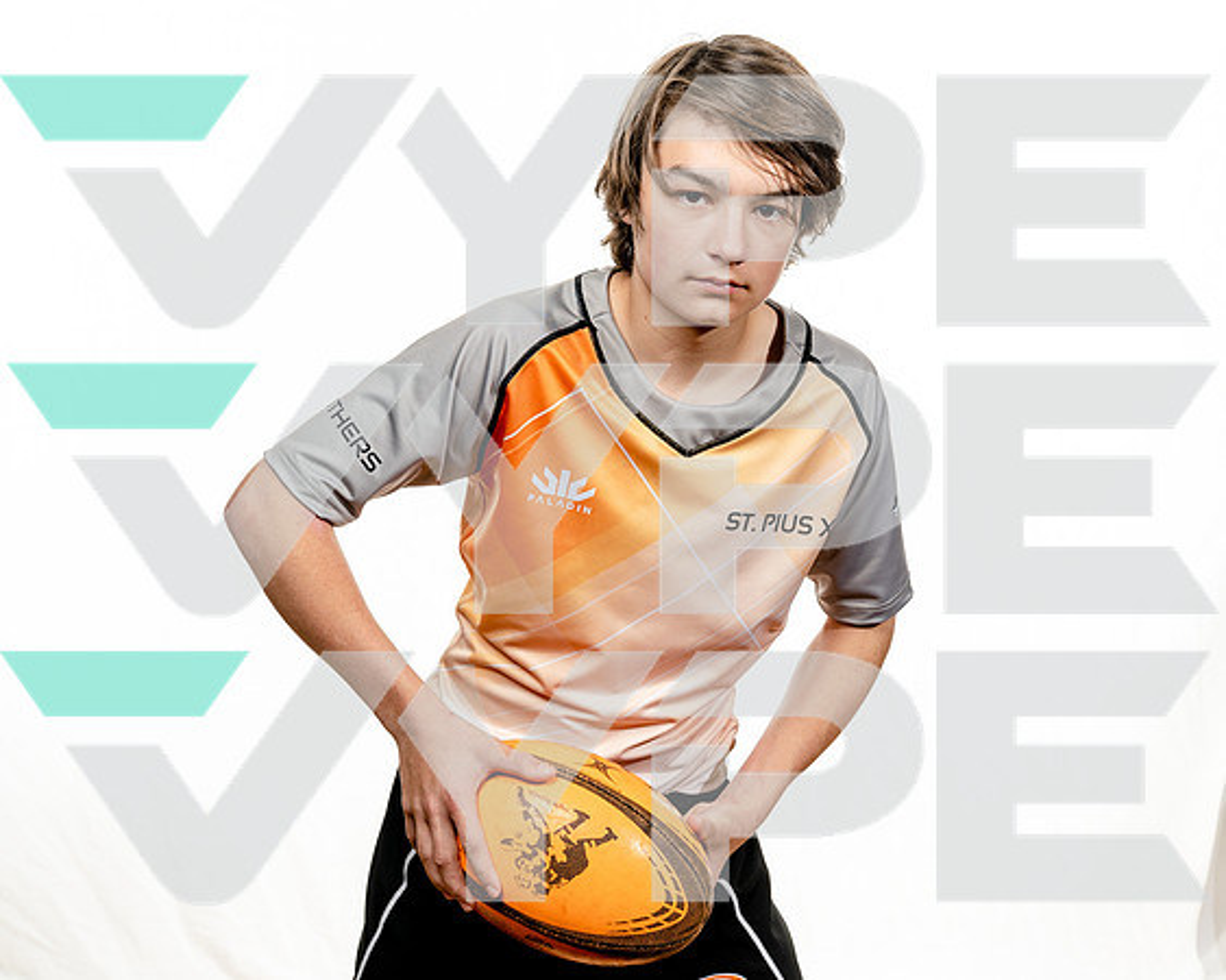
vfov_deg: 25.5
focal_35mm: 60
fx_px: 2165
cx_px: 620
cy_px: 526
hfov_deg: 31.6
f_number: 8
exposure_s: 1/250
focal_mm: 47
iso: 160
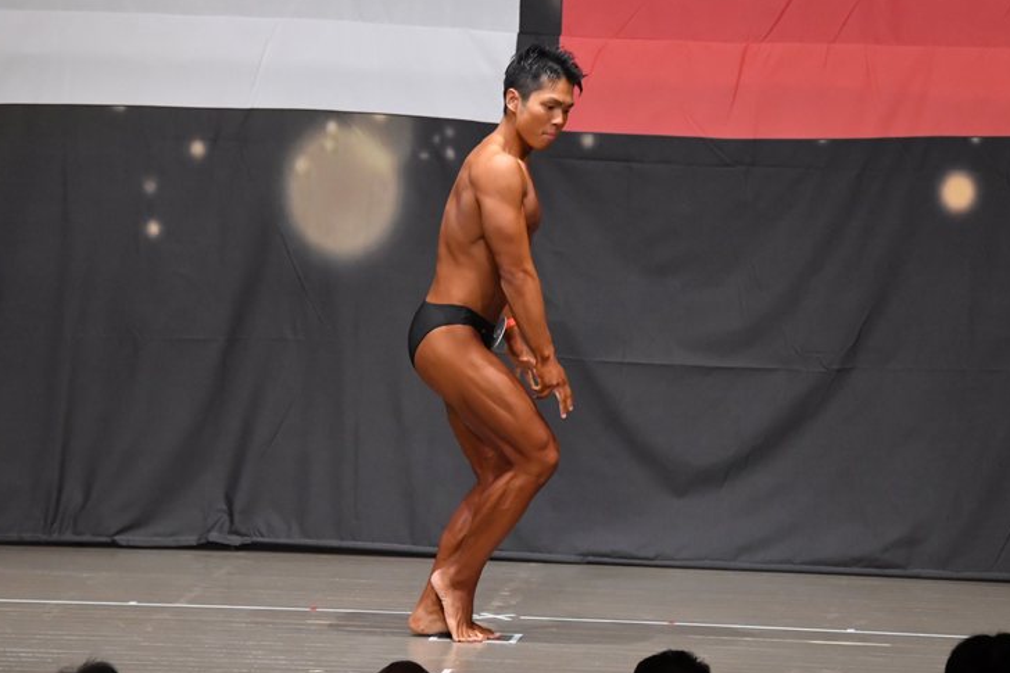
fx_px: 6479
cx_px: 499
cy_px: 326
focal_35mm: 231
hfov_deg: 8.9
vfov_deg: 5.9
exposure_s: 1/400
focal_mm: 145
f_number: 5.6
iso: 6400
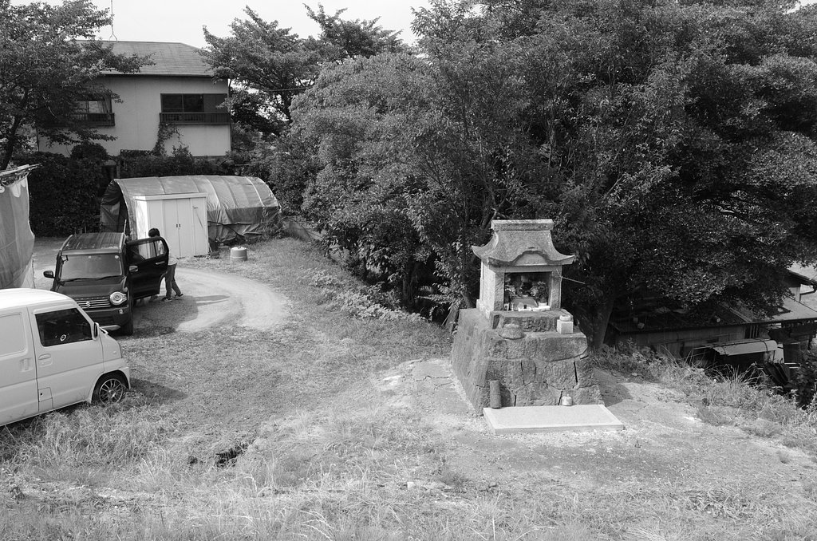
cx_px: 408
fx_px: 679
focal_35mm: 30
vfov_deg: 43.4
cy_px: 270
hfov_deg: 62.0
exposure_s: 1/3200
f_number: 11
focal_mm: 20
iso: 3200
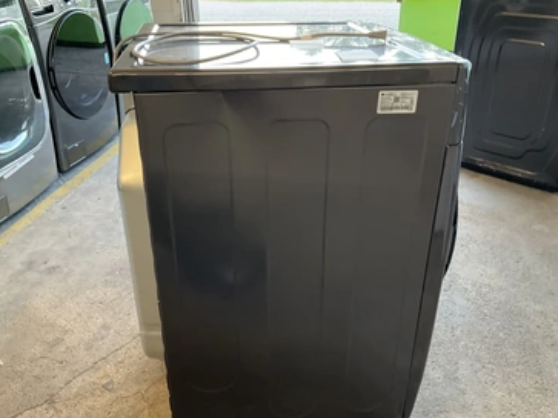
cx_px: 278
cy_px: 214
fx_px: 516
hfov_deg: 56.8
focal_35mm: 32
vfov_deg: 44.1
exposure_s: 1/40
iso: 200
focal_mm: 3
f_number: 1.8
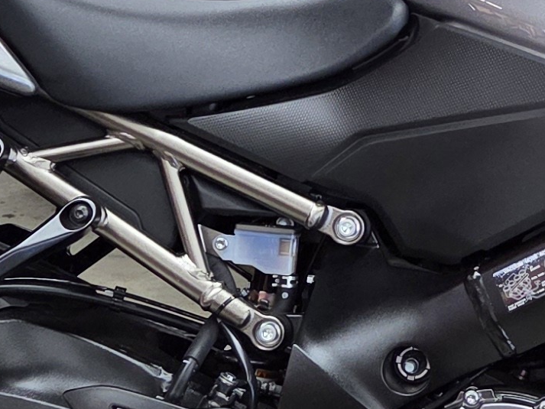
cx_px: 566
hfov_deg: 15.0
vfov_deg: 11.5
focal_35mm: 129
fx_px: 2031
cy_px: 157
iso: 400
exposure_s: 1/120
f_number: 1.8
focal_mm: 5.4
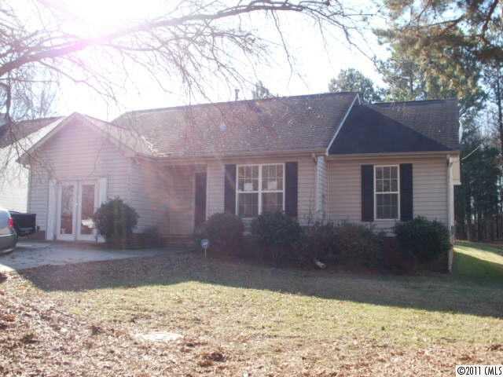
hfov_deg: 51.4
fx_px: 523
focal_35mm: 36
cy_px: 188
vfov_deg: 39.7
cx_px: 252
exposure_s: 1/125
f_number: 5.6
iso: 100
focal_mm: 6.3
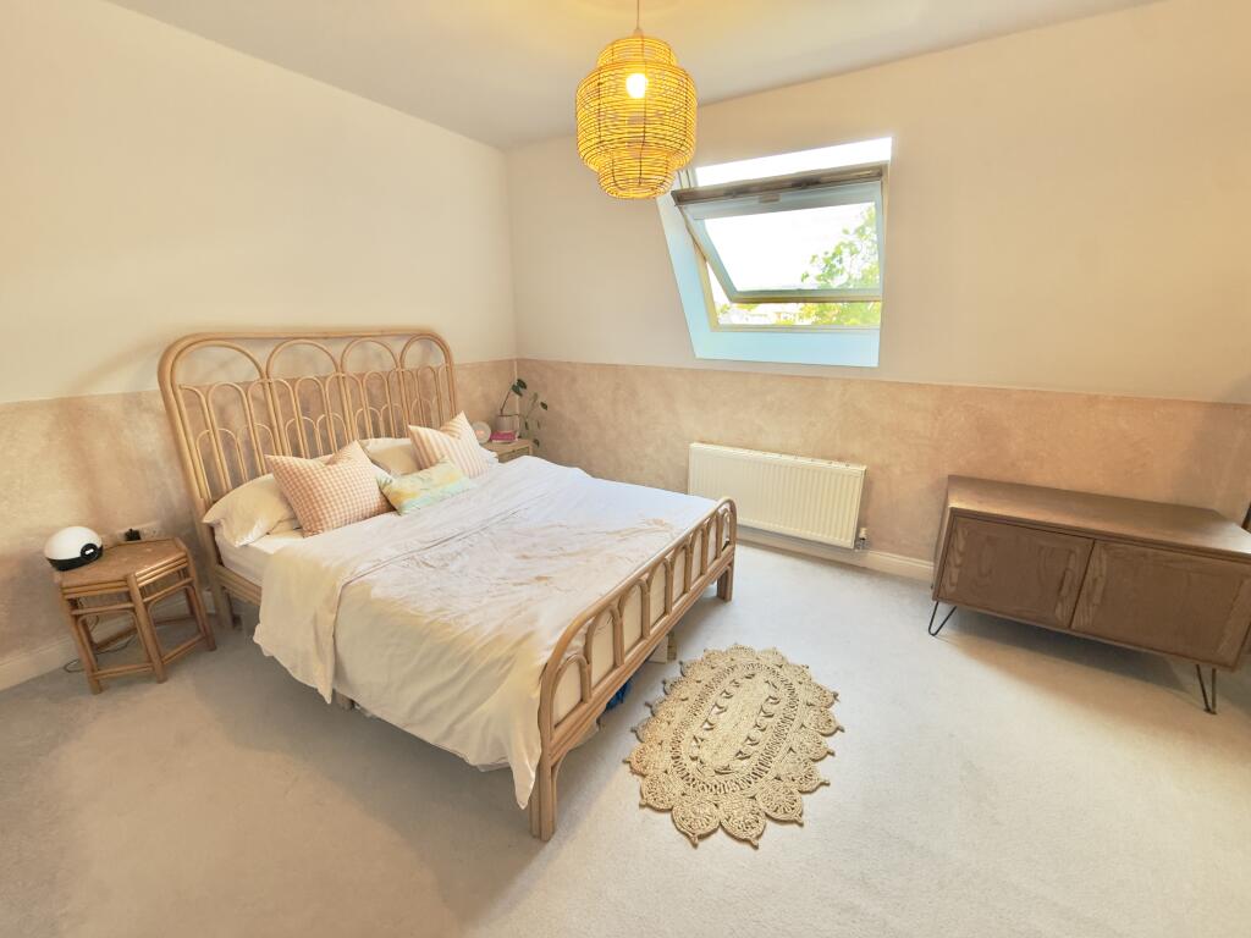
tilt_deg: -15.5
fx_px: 506
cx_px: 626
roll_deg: -0.2
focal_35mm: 14
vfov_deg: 85.7
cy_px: 469
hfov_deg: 102.1
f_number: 2.2
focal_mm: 2.22
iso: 125
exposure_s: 1/100
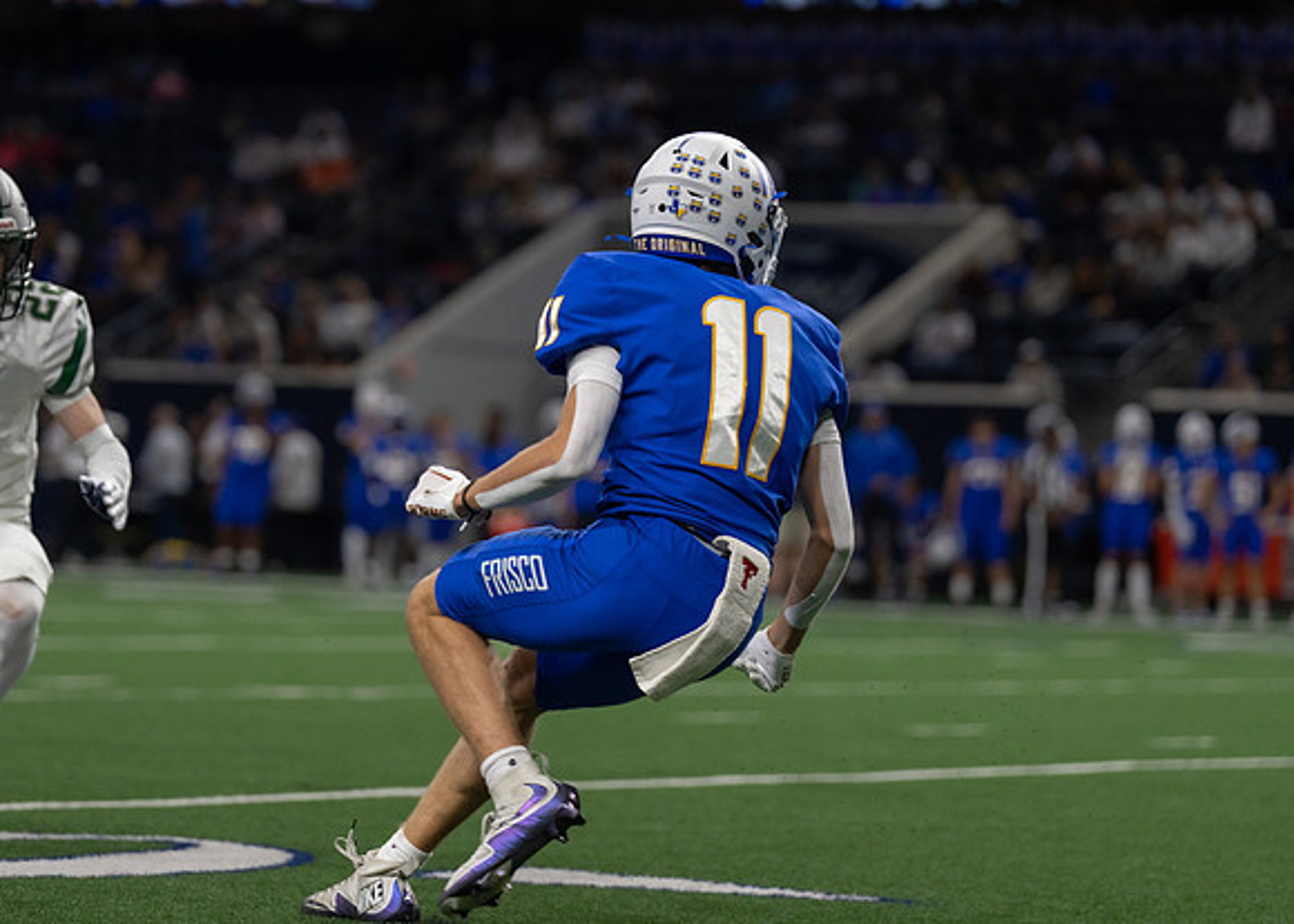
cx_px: 514
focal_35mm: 175
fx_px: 6439
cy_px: 367
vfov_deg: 8.2
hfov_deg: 11.5
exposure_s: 1/1250
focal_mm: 134
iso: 1250
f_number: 2.8
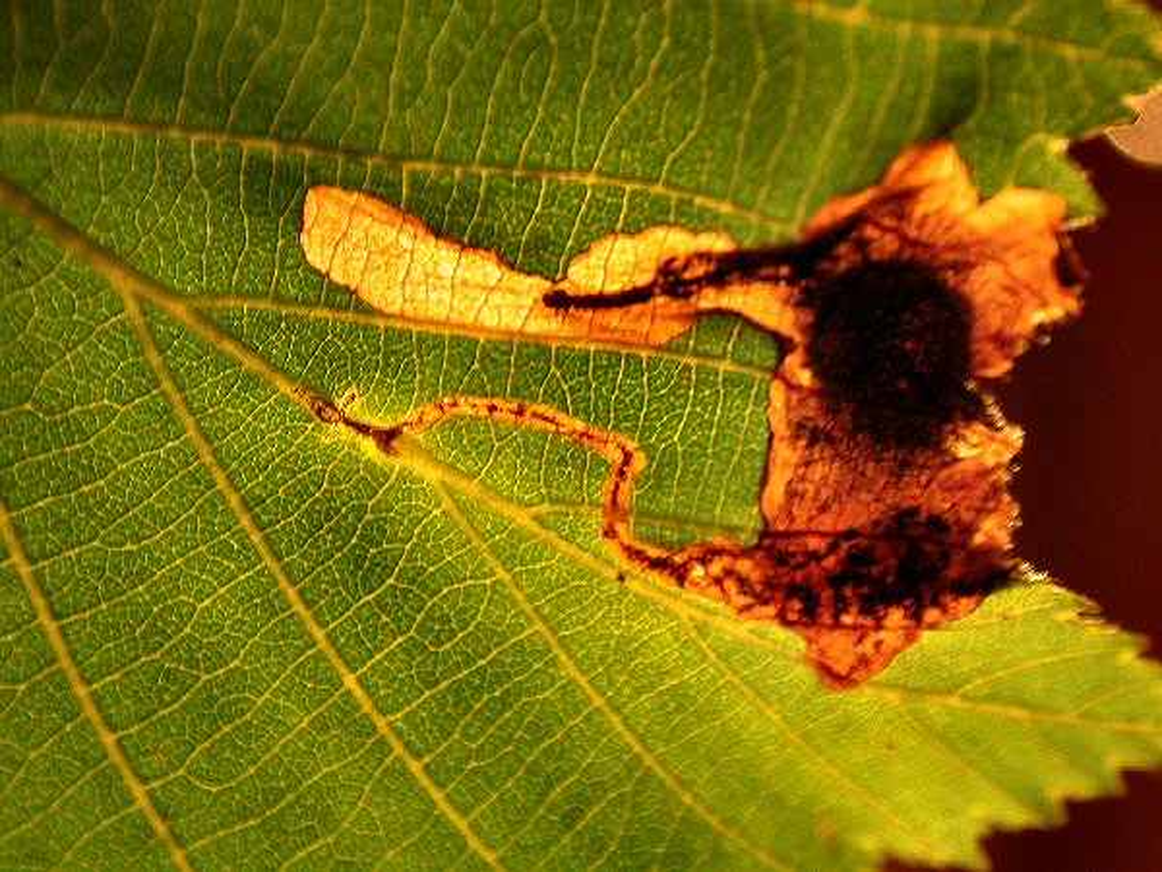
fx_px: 2618
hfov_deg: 25.0
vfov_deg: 18.9
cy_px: 436
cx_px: 581
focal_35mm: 78
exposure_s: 1/43.4
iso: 100
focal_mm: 16.2
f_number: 3.5
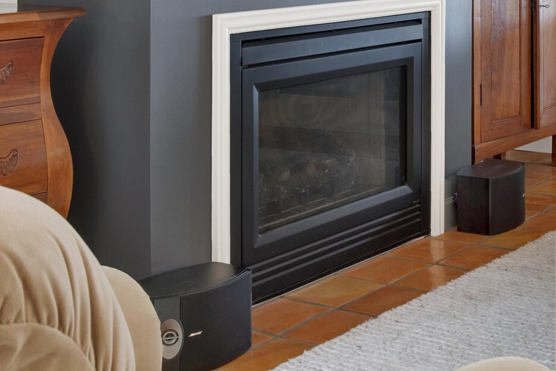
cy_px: -86
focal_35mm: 72
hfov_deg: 26.5
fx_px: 1112
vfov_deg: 17.9
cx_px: 560
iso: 200
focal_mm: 22
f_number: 11
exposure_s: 1/4
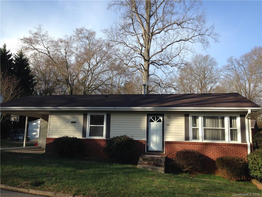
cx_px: 131
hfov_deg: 55.4
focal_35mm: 33
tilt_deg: +8.8
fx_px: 250
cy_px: 98
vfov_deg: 42.9
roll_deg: -2.6
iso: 50
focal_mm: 4.12
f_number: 2.4
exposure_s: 1/704
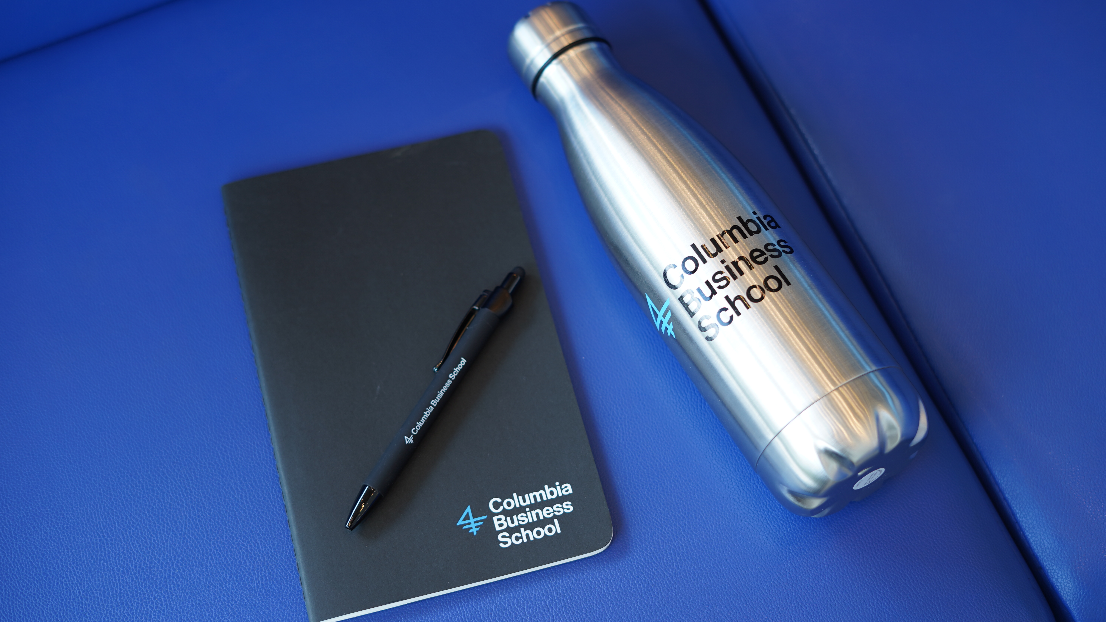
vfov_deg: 22.6
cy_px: 288
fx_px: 1554
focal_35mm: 53
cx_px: 557
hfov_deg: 39.2
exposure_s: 1/50
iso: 100
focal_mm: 50
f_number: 2.8
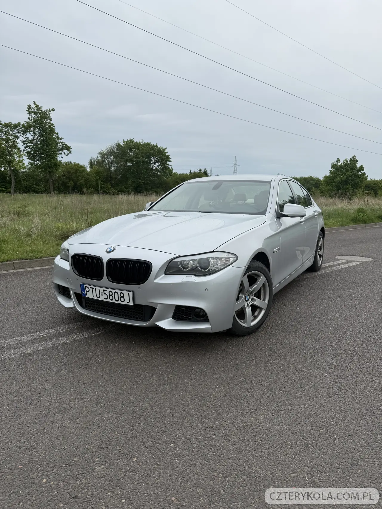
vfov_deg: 71.6
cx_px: 191
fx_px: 353
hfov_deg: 56.8
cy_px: 254
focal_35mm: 24
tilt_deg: -8.3
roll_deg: -1.6
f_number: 1.78
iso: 80
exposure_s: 1/4975
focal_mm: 6.76
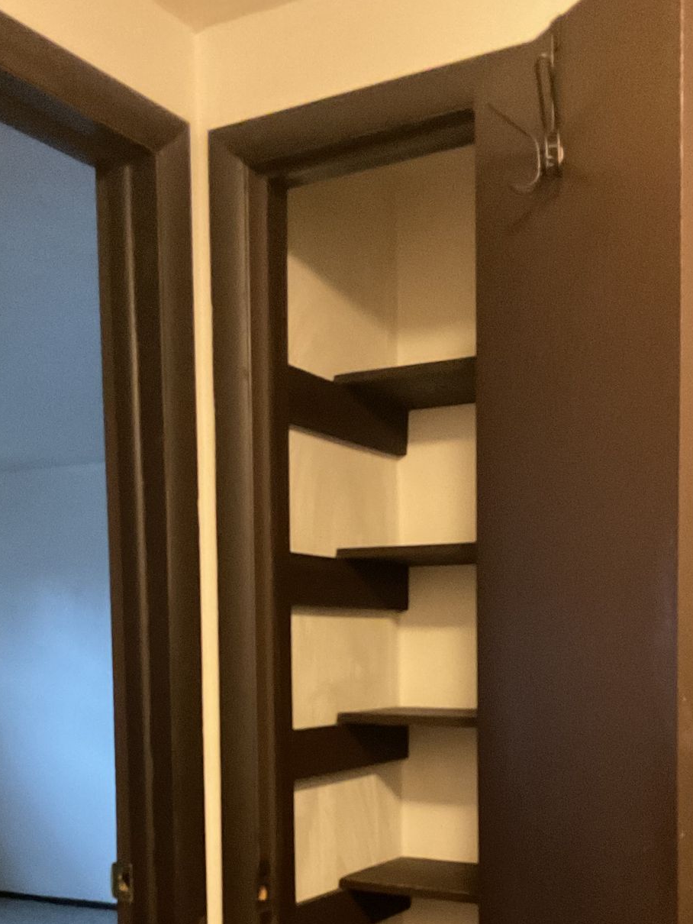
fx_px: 1227
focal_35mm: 46
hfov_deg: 31.5
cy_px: 719
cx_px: 313
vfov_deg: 39.8
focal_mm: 3
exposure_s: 1/24
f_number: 1.8
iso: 500
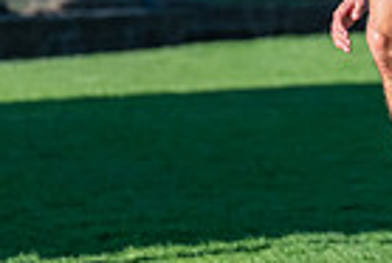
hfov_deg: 1.4
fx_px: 15707
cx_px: 482
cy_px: -255
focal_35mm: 1441
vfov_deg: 1.0
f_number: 8
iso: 800
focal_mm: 270
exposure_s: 1/1600
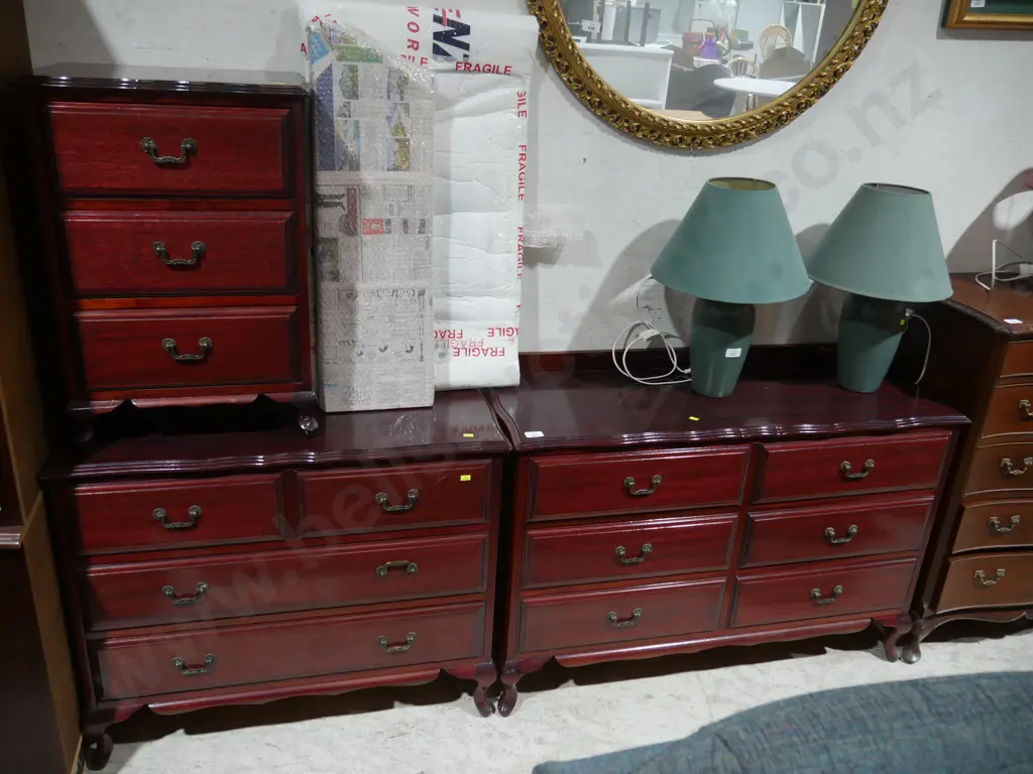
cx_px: 516
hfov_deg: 63.4
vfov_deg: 49.7
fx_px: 836
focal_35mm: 28
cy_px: 387
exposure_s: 1/60
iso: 500
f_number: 3.5
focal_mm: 14
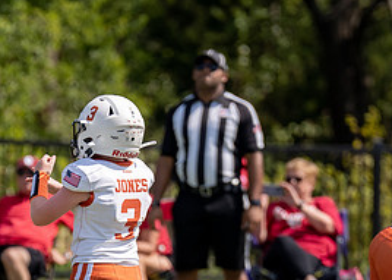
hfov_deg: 2.6
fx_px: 8755
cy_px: 306
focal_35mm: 787
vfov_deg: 1.8
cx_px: 115
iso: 125
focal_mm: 200
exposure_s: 1/3200
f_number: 2.8
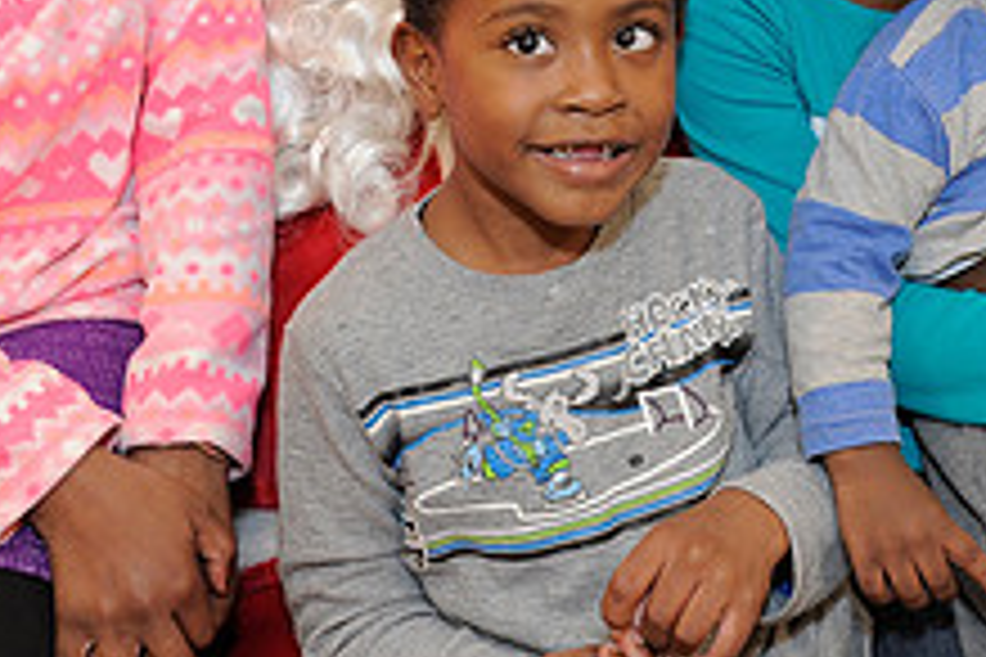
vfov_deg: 15.8
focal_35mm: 82
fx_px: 2246
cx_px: 662
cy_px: -189
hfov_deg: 24.6
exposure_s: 1/100
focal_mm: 31
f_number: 4
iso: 1600
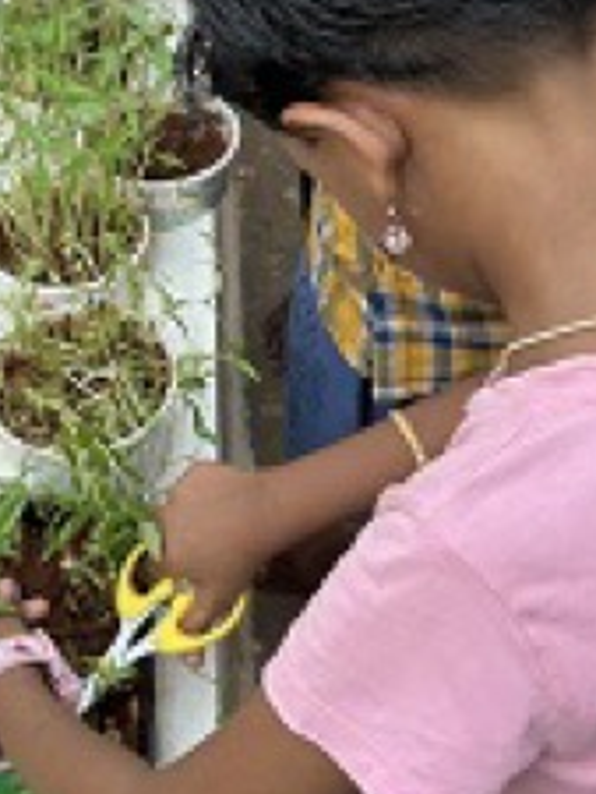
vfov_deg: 25.2
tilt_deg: -36.4
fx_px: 1697
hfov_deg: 19.9
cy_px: 25
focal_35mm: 74
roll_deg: +0.0
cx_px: 247
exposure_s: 1/909
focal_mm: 5.7
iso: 50
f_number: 1.5
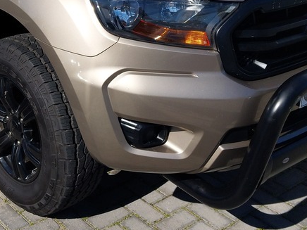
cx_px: 68
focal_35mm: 61
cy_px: 5
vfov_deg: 23.1
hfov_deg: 31.0
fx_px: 541
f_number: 1.8
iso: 20
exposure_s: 1/30
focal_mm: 4
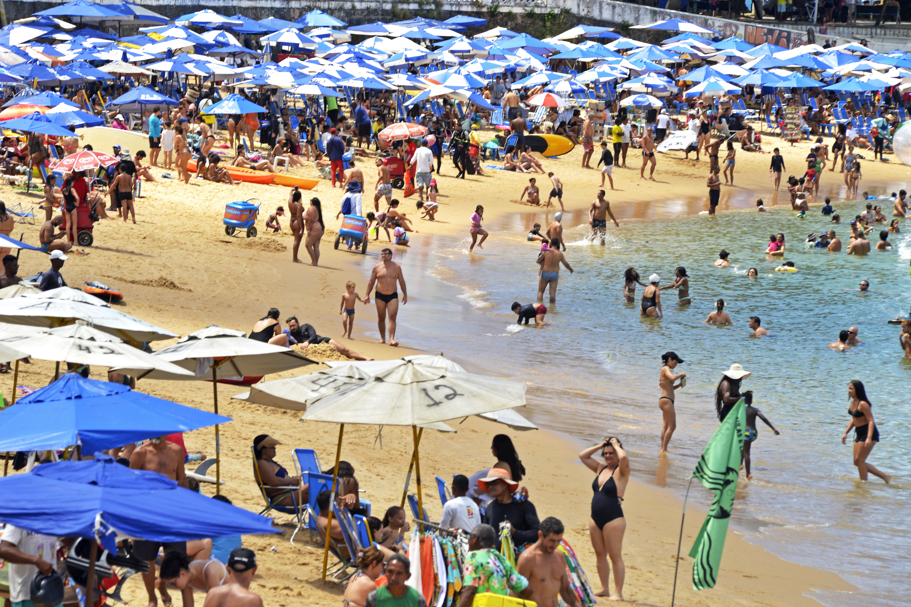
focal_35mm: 213
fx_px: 5389
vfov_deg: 6.4
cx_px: 451
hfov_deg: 9.7
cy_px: 286
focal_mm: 200
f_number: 11
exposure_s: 1/320
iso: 200
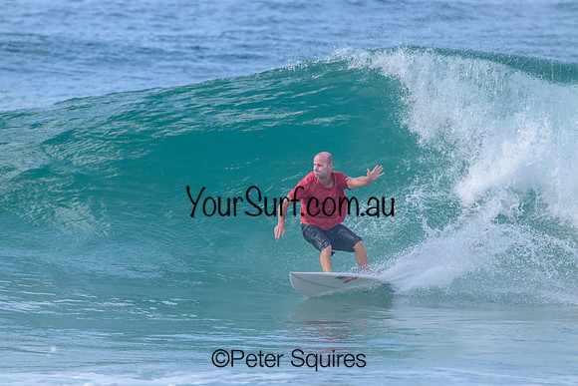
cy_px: 193
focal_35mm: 600
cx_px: 289
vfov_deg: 2.3
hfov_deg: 3.4
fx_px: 9635
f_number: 11
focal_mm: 600
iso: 1800
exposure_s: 1/2000
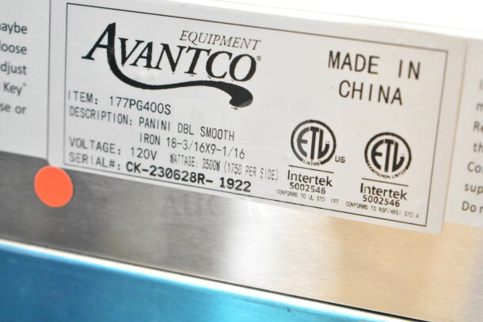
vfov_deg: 16.6
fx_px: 1107
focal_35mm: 82
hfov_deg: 24.6
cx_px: 242
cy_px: 161
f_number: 5.6
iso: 18000
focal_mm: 55
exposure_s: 1/100
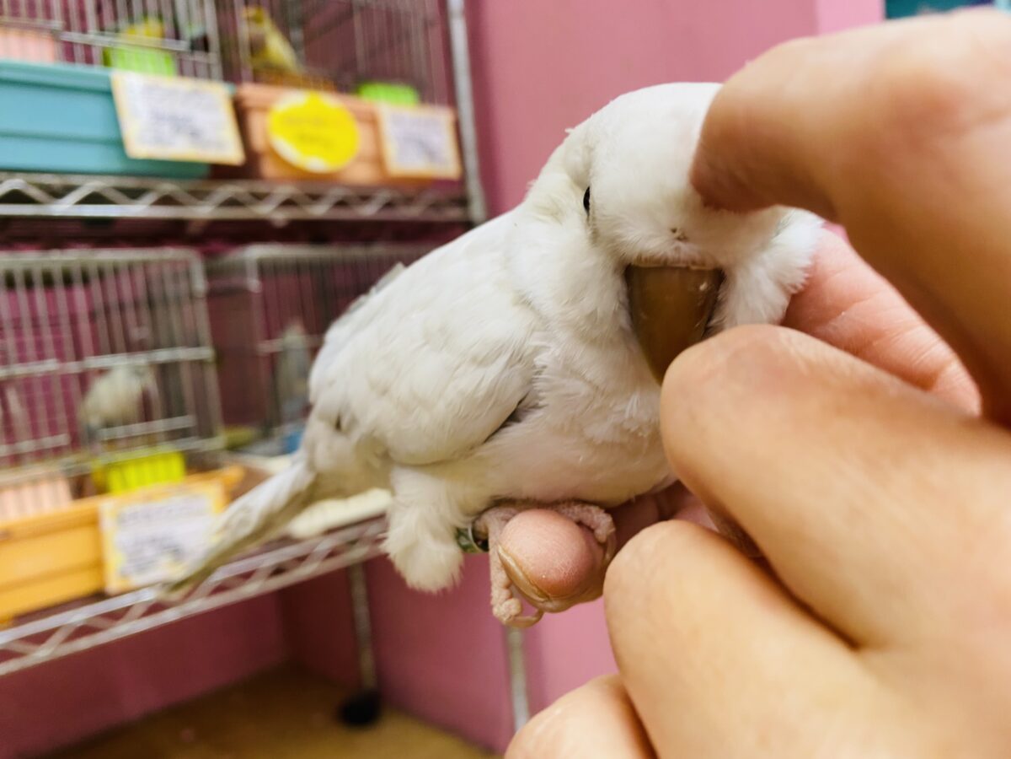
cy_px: 380
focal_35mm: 25
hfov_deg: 69.4
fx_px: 730
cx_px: 506
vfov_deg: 54.9
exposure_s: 1/50
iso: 80
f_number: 1.8
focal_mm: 4.25
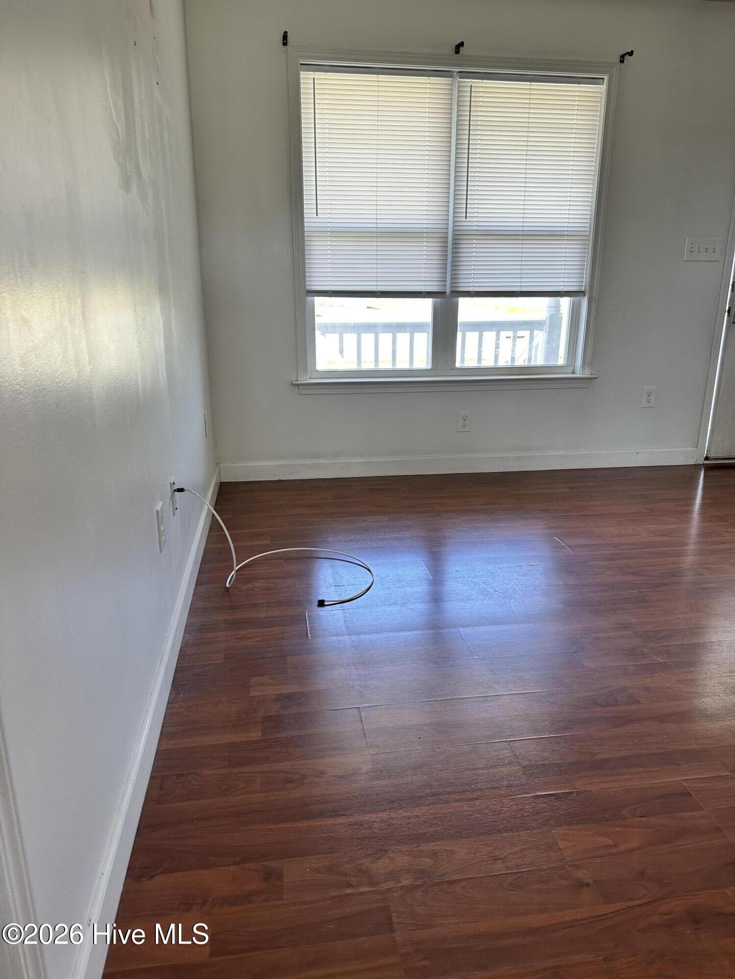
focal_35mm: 24
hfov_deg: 56.8
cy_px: 490
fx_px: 679
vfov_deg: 71.6
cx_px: 368
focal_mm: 6.86
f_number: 1.78
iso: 125
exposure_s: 1/121
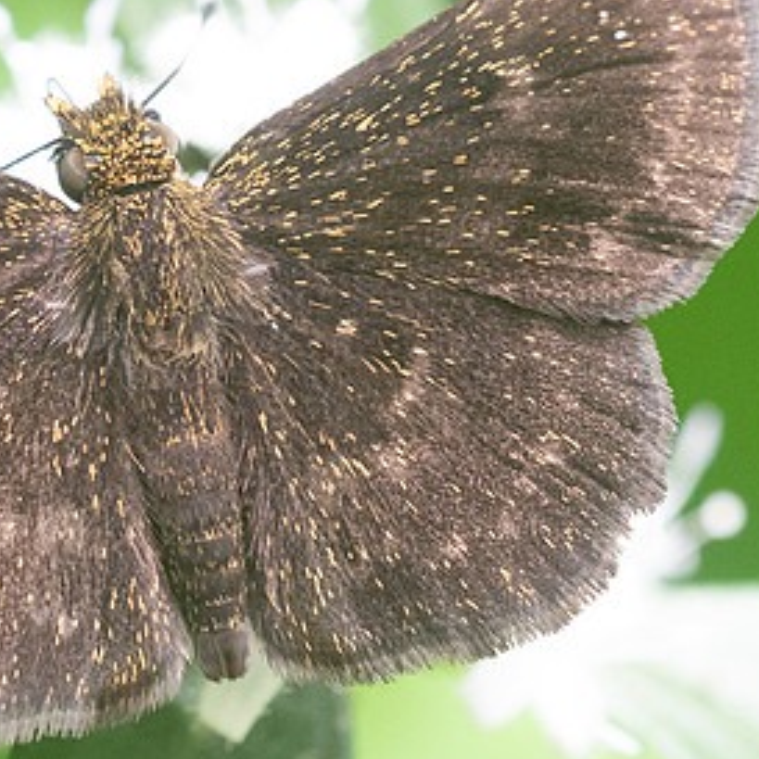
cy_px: 396
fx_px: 17414
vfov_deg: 2.5
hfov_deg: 2.5
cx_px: 227
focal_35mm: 702
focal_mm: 150
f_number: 8
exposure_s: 1/320
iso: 2500
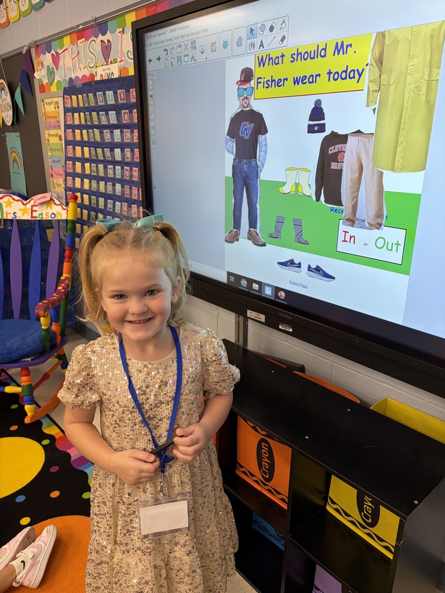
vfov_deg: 67.3
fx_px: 446
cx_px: 222
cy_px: 296
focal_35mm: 26
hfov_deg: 53.1
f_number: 1.6
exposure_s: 1/60
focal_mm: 5.96
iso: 125
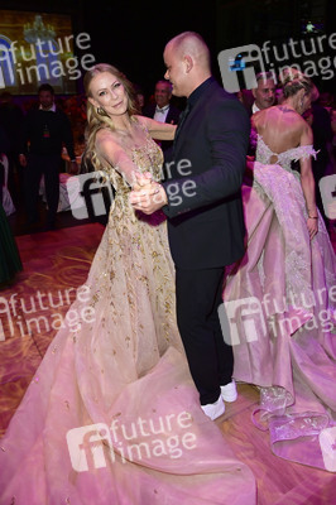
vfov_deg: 73.8
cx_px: 168
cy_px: 252
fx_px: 337
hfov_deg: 53.1
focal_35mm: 24
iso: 1250
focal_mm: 24
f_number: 8
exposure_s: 1/60
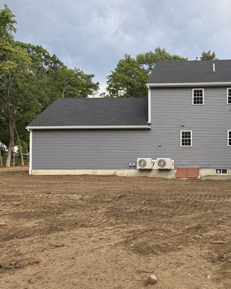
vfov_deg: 55.7
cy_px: 145
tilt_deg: +1.8
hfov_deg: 43.5
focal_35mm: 32
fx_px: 273
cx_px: 187
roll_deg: +0.1
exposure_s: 1/840
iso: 100
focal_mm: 6.76
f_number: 1.78
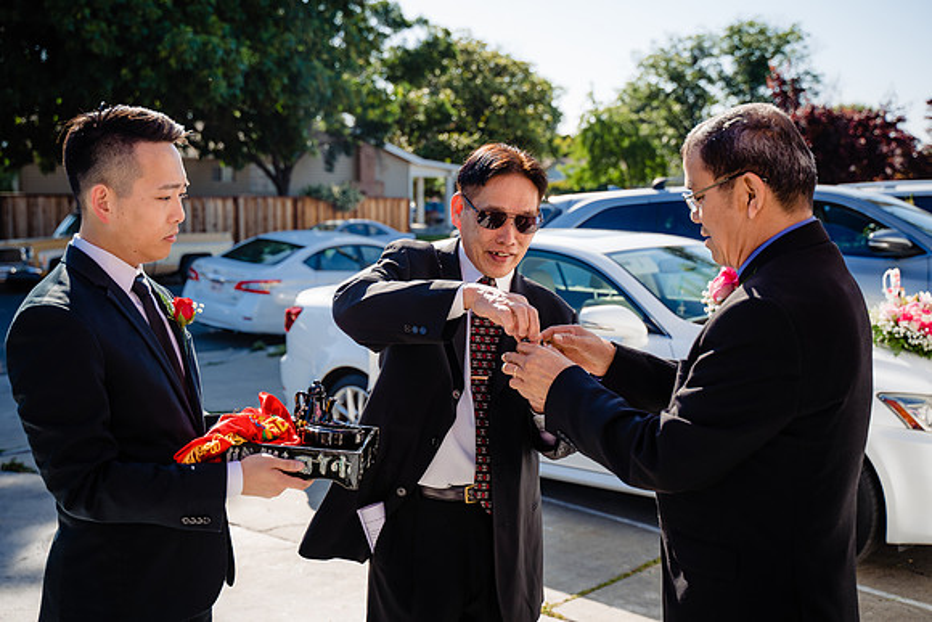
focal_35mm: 41
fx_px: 1062
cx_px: 466
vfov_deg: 32.6
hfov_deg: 47.4
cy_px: 311
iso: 100
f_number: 3.5
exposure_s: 1/640
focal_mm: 41
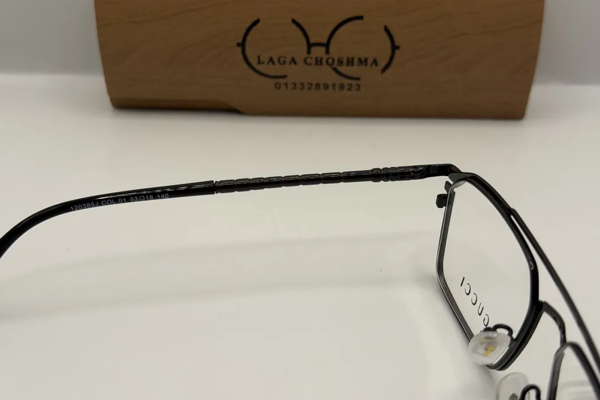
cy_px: 197
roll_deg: +0.4
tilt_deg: -32.4
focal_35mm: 51
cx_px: 302
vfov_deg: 26.5
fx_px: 850
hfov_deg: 38.9
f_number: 1.78
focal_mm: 6.76
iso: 64
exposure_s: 1/706
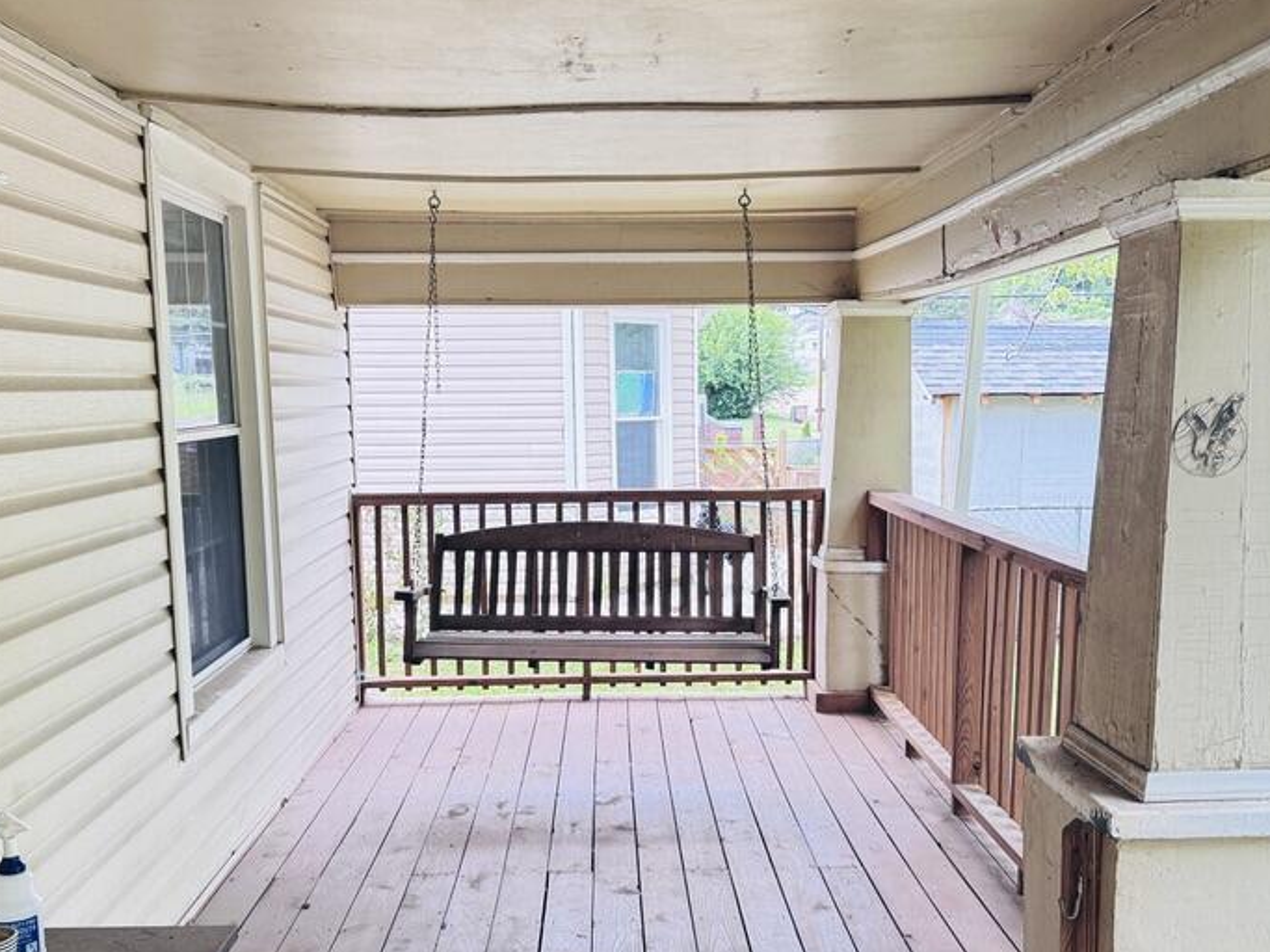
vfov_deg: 39.4
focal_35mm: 36
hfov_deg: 51.4
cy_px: 582
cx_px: 643
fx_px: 1321
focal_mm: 6.76
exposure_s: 1/121
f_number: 1.78
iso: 125
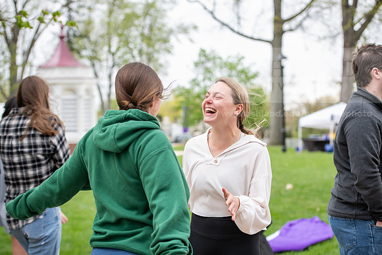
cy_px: 128
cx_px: 191
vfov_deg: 19.5
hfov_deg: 28.8
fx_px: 743
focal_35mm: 70
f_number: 3.5
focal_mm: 70
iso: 640
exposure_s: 1/250
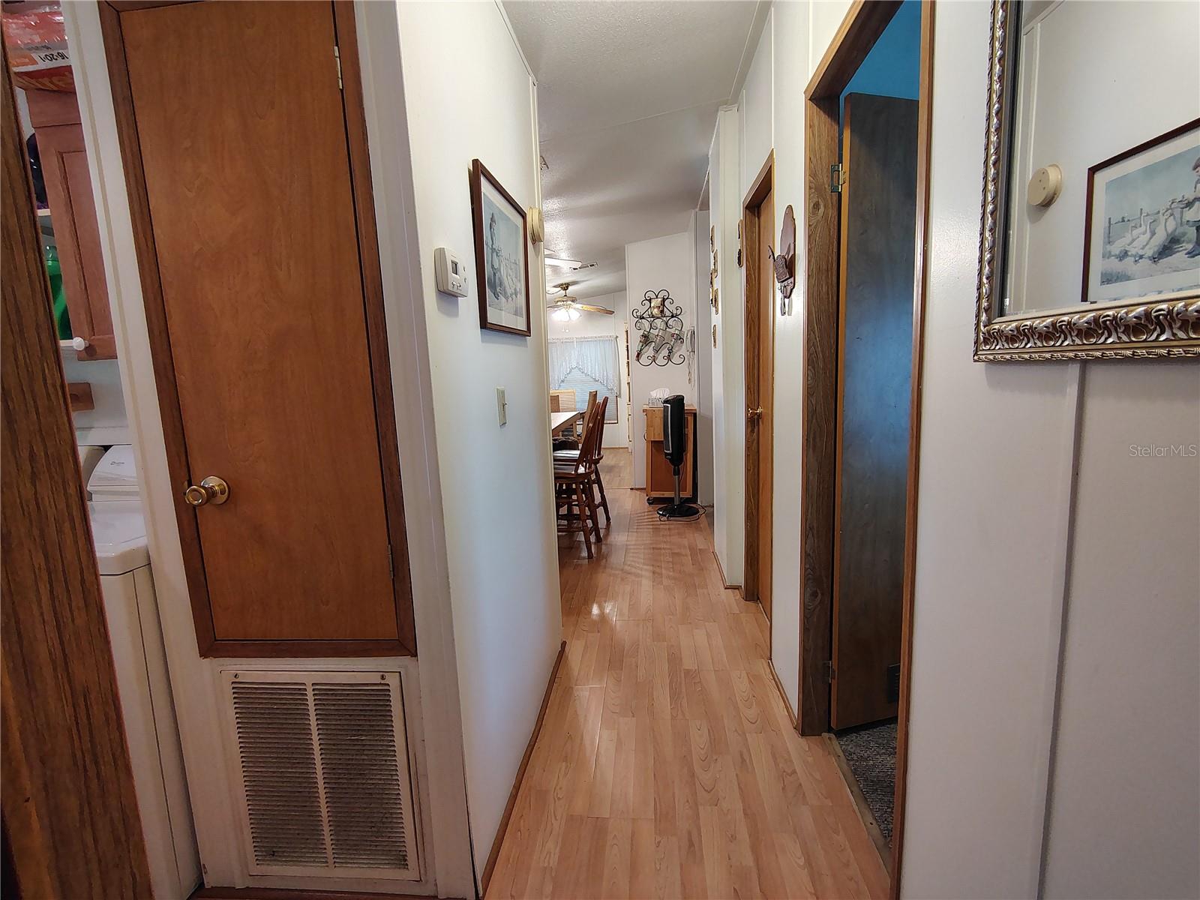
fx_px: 555
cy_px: 450
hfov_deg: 94.5
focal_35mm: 16
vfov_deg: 78.1
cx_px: 600
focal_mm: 2.13
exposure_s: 1/24
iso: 437
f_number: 2.2
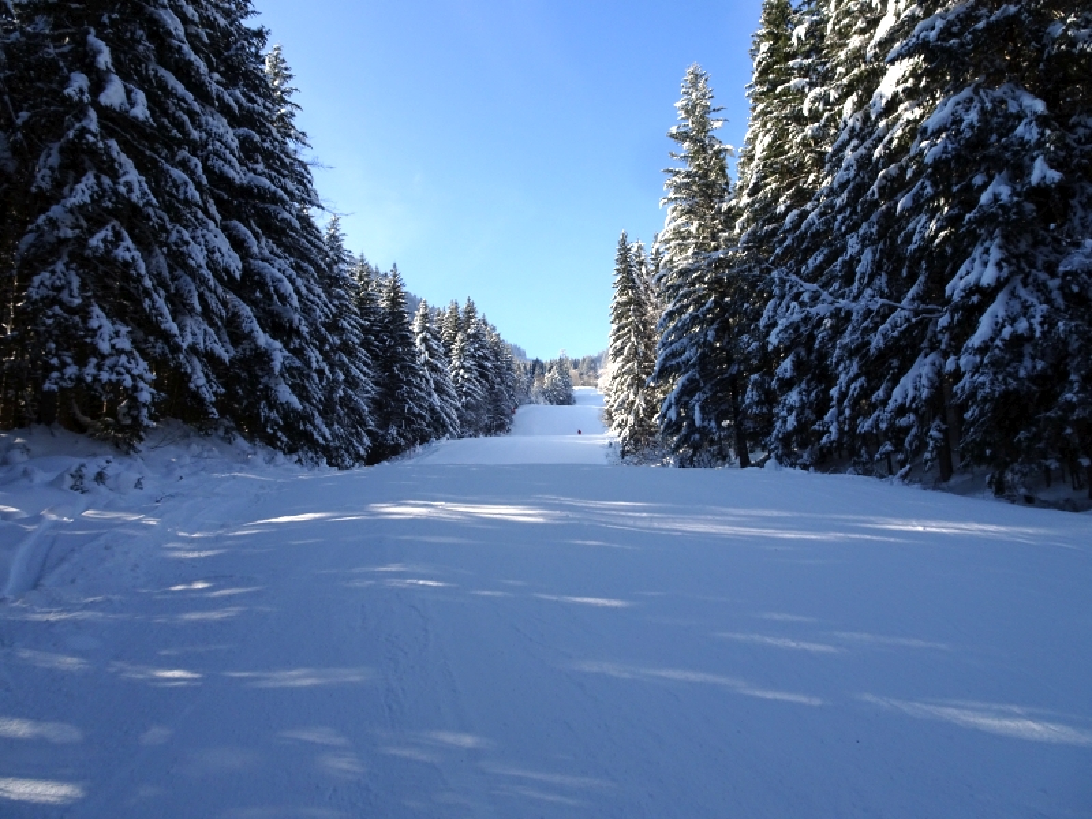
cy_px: 410
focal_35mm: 24
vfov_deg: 56.8
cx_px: 546
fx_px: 757
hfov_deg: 71.6
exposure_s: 1/800
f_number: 3.5
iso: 80
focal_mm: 4.1
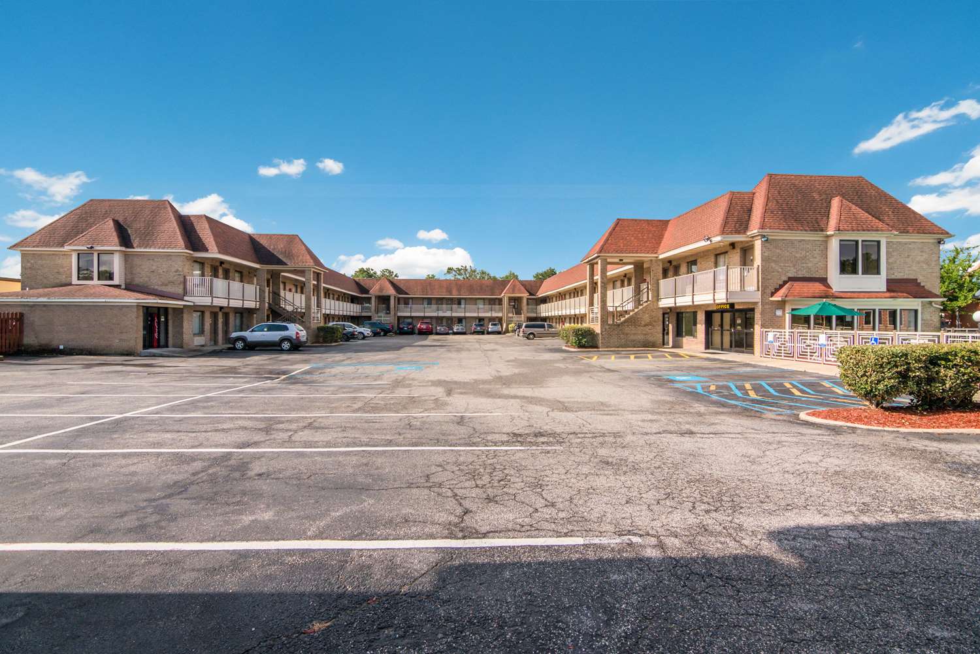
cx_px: 490
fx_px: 449
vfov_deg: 72.1
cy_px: 327
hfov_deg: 95.0
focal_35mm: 16
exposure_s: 1/500
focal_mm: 11
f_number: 9
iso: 320
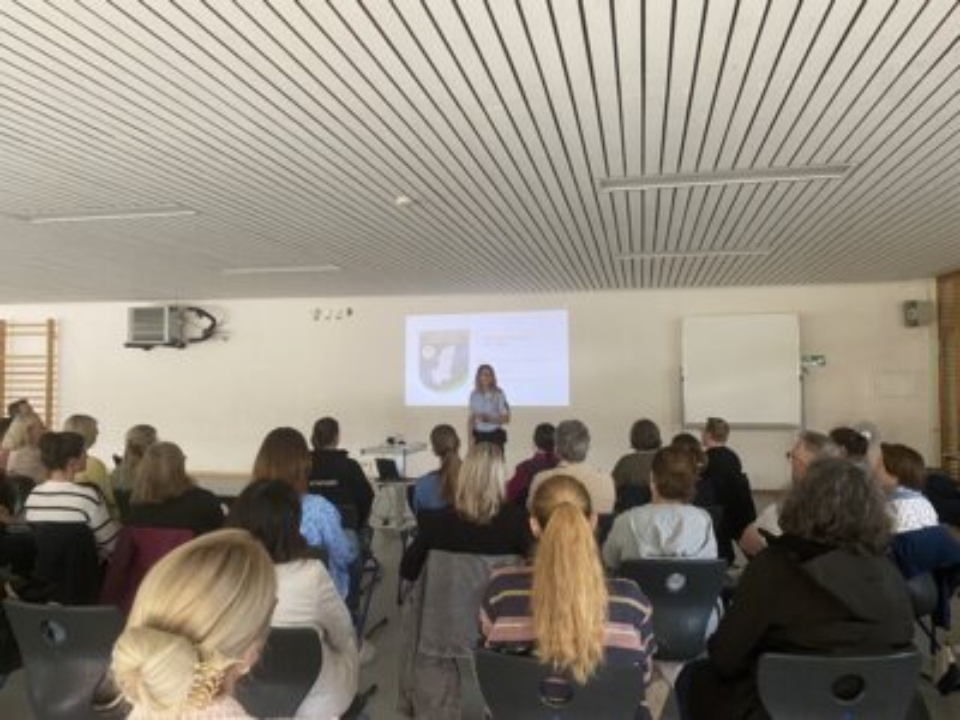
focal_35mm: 26
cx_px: 480
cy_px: 360
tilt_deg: +1.9
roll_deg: -0.7
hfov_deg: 67.3
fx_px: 721
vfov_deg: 53.1
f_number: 1.8
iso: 320
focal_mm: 4.25
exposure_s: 1/40
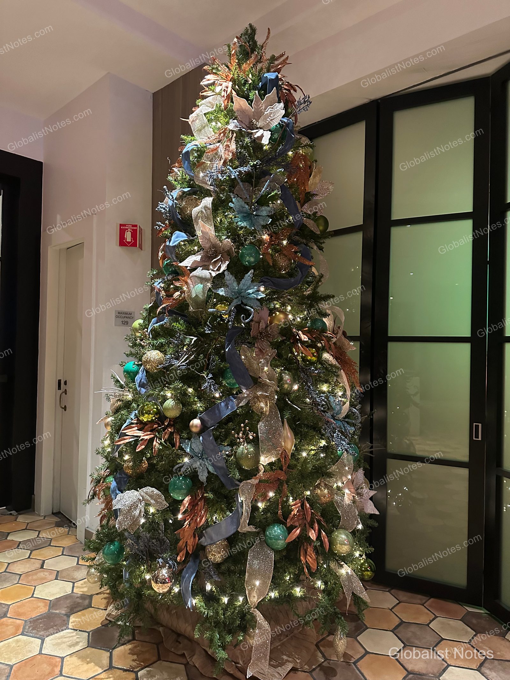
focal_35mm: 24
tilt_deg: +1.1
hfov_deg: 56.8
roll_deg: -1.5
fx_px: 471
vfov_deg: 71.6
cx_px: 255
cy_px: 340
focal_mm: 6.86
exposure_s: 1/40
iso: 1000
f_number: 1.78
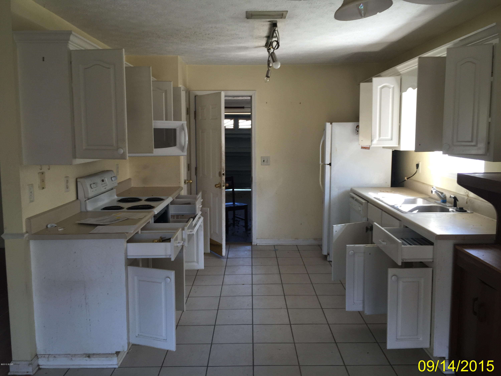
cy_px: 188
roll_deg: +0.1
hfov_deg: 61.7
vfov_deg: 48.2
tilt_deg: -5.8
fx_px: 420
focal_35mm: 29
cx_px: 250
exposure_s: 1/30
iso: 40
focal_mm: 4.15
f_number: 2.2
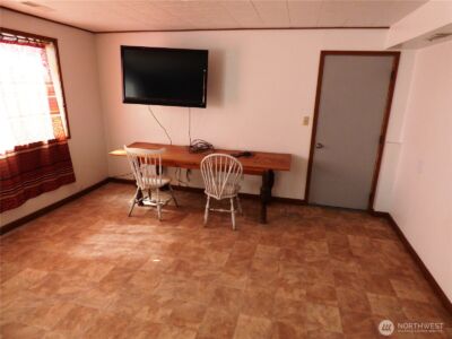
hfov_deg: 81.7
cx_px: 226
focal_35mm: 20
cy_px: 170
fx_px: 261
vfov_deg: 66.0
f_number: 2.8
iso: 320
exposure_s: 1/125
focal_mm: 3.58
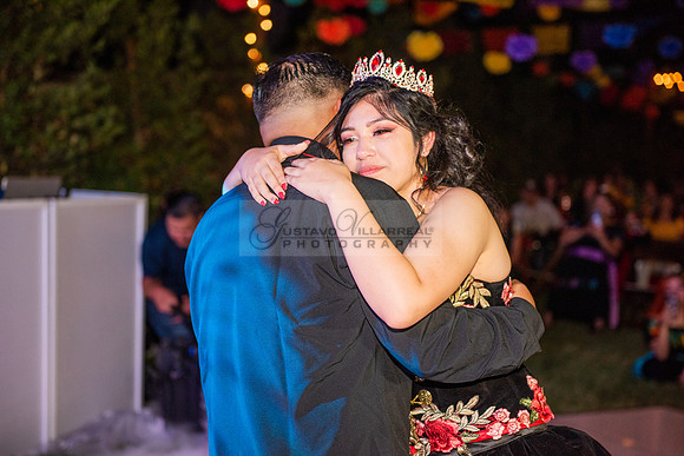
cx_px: 342
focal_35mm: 70
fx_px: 1330
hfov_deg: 28.8
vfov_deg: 19.5
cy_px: 228
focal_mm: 70
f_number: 3.5
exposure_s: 1/200
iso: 1600
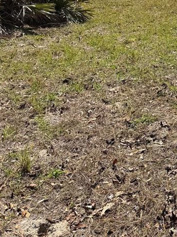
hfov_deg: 21.5
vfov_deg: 28.2
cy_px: -28
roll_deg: +0.6
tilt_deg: -4.0
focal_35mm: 62
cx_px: 226
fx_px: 423
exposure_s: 1/3597
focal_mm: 6.76
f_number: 1.78
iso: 80
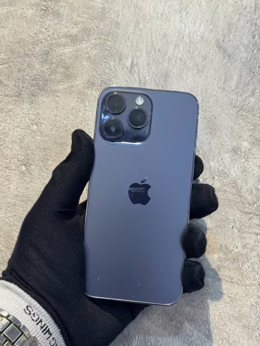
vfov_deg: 39.7
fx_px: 481
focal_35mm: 48
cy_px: 173
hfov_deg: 30.3
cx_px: 130
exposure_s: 1/50
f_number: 1.78
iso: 100
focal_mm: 6.76
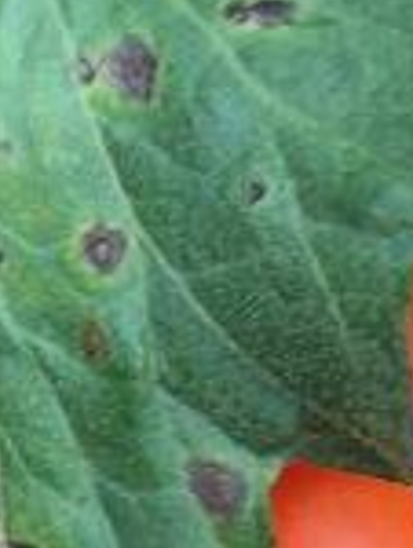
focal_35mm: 116
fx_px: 1840
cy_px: 833
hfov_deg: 12.7
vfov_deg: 15.6
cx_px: 29
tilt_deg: -49.5
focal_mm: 4.15
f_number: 2.2
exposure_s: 1/60
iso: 40
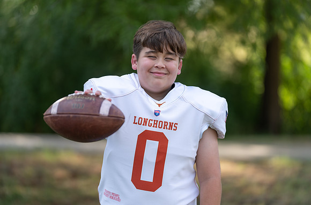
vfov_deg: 8.5
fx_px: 1385
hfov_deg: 12.8
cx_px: 157
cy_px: 108
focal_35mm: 161
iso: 100
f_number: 2.8
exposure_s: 1/400
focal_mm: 151
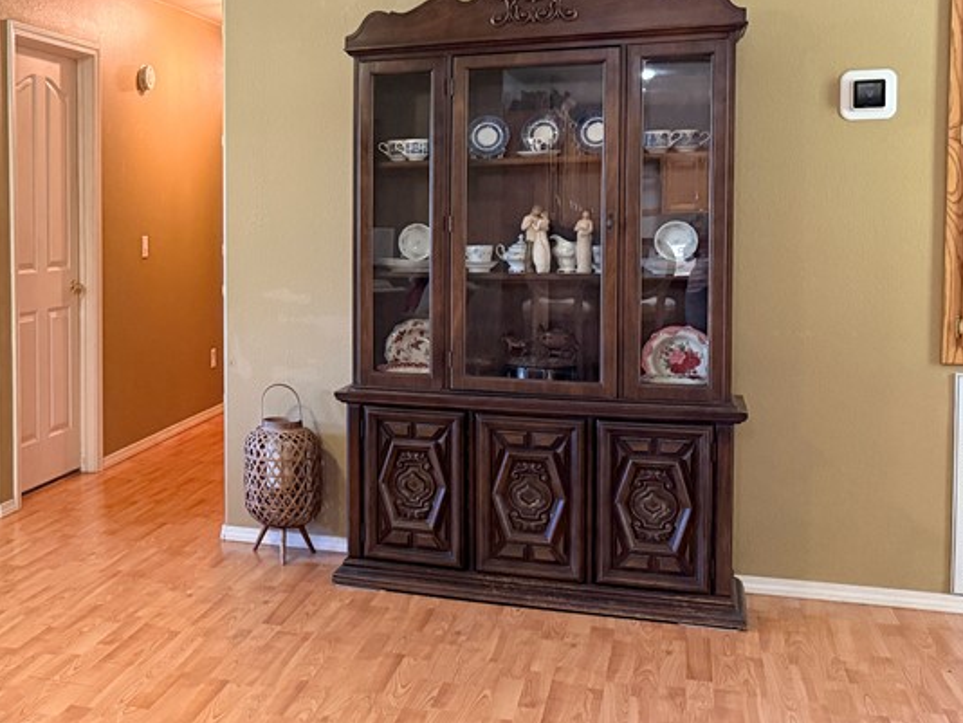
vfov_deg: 31.4
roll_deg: +1.2
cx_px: 108
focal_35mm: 46
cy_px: 278
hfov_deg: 38.6
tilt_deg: -2.3
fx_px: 1280
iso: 640
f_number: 1.78
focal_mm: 6.76
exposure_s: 1/60
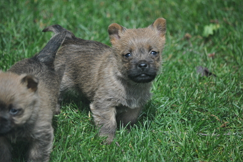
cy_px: 81
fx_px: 2146
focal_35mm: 318
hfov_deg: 6.5
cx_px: 122
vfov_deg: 4.3
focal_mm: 210
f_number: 5.3
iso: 560
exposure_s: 1/1000
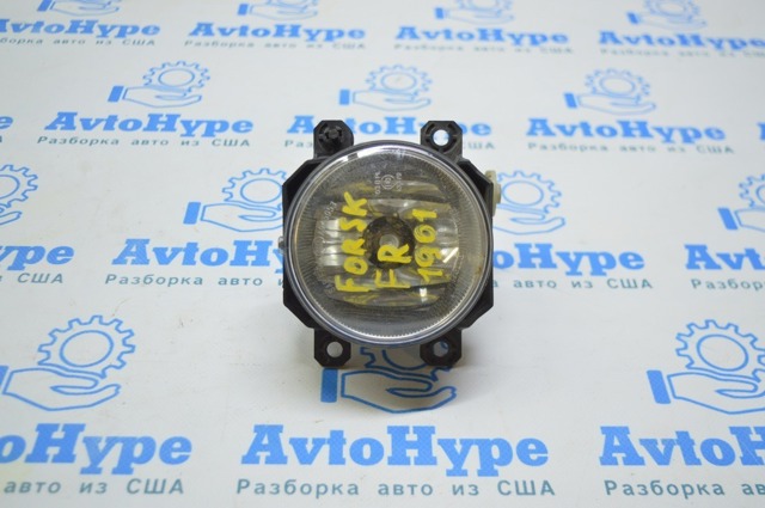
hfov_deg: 45.0
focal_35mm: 44
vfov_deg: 30.8
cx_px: 382
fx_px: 923
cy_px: 254
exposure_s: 1/50
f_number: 4.2
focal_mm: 29
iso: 400
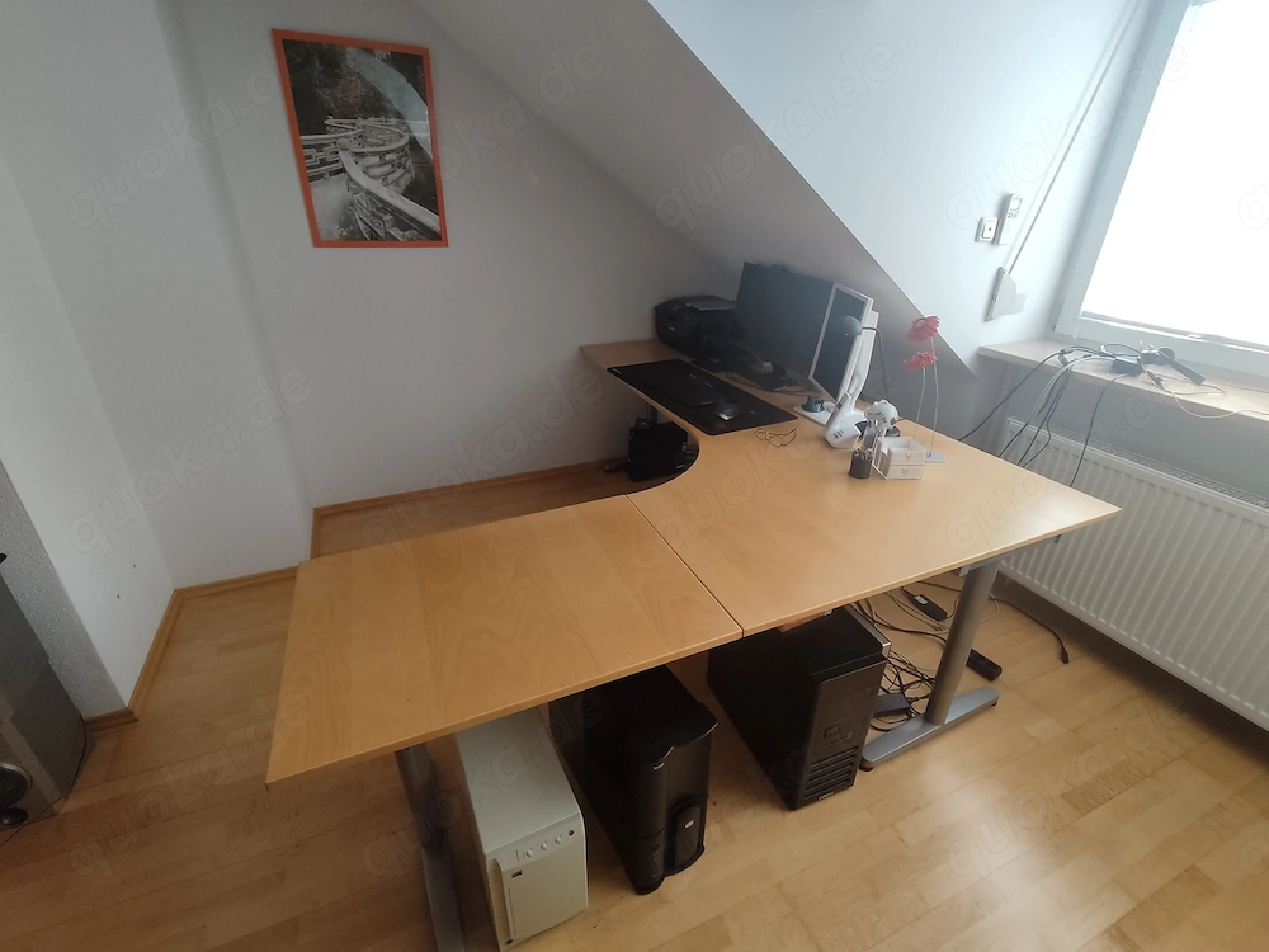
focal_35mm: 15
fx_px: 550
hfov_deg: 98.2
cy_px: 476
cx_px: 634
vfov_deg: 81.7
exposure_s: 1/120
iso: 58
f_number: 2.2
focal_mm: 1.6
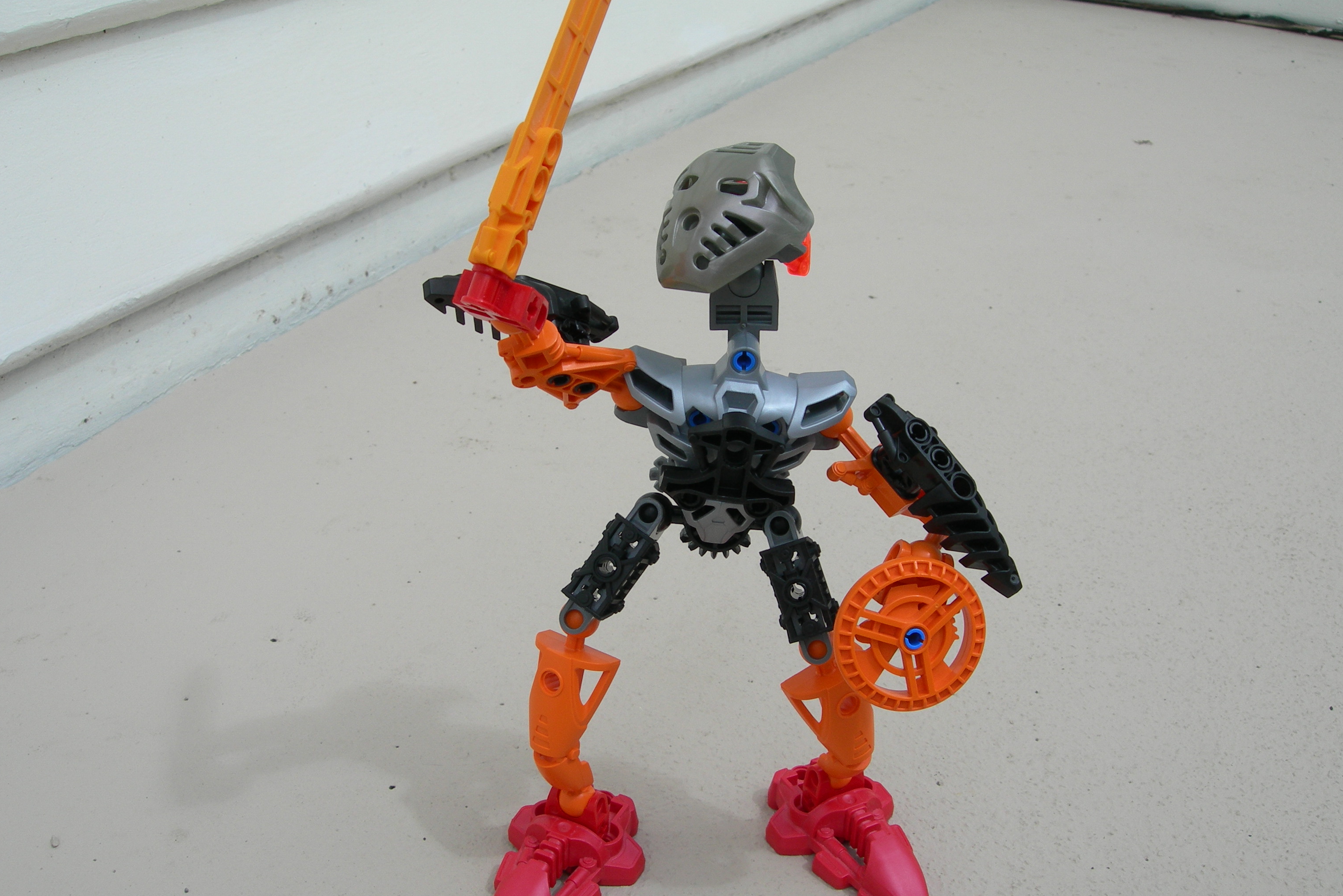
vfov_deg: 33.4
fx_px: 1492
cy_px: 477
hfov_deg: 48.5
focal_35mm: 40
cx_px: 675
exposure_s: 1/360
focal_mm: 7.8
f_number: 4.8
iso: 50
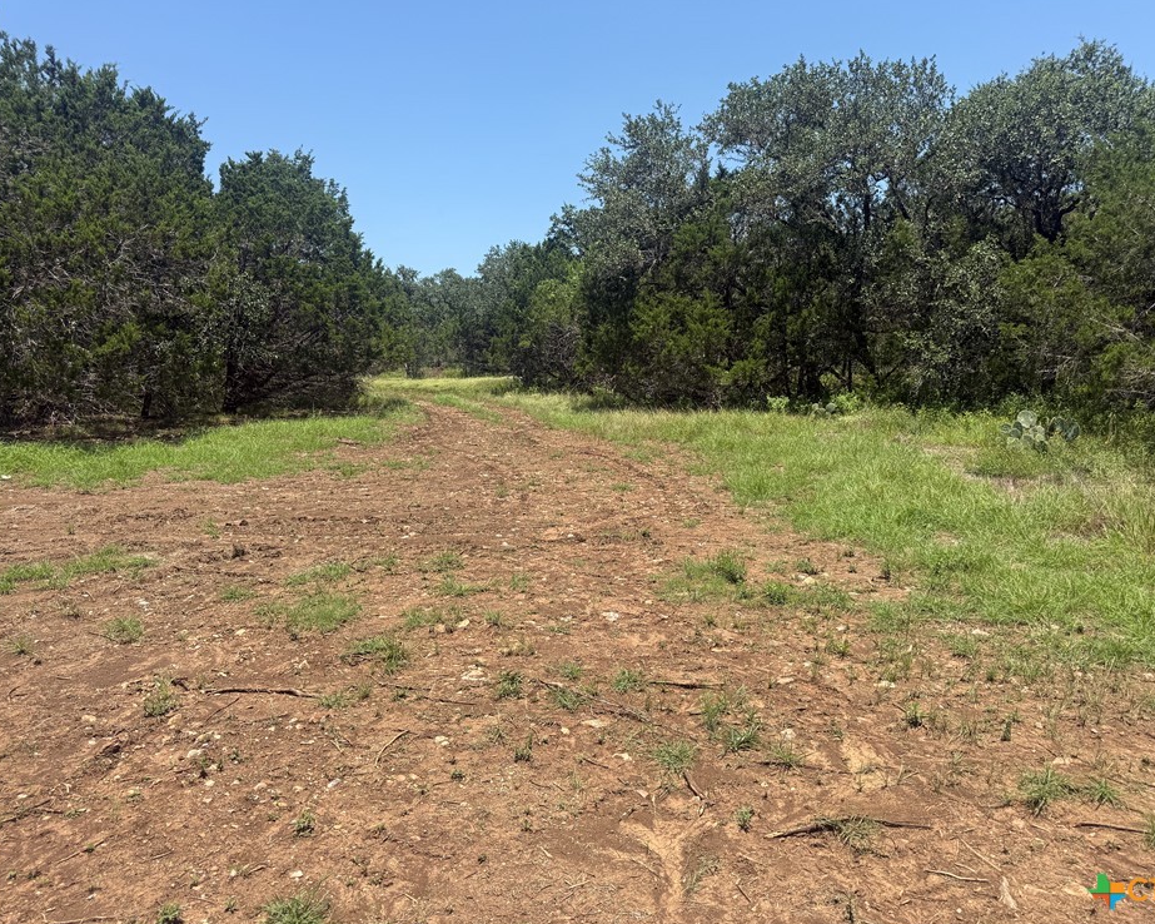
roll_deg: -1.1
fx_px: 889
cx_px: 629
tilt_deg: -0.8
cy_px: 454
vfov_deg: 54.9
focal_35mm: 26
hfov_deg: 65.9
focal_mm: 6.76
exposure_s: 1/3021
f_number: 1.78
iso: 80
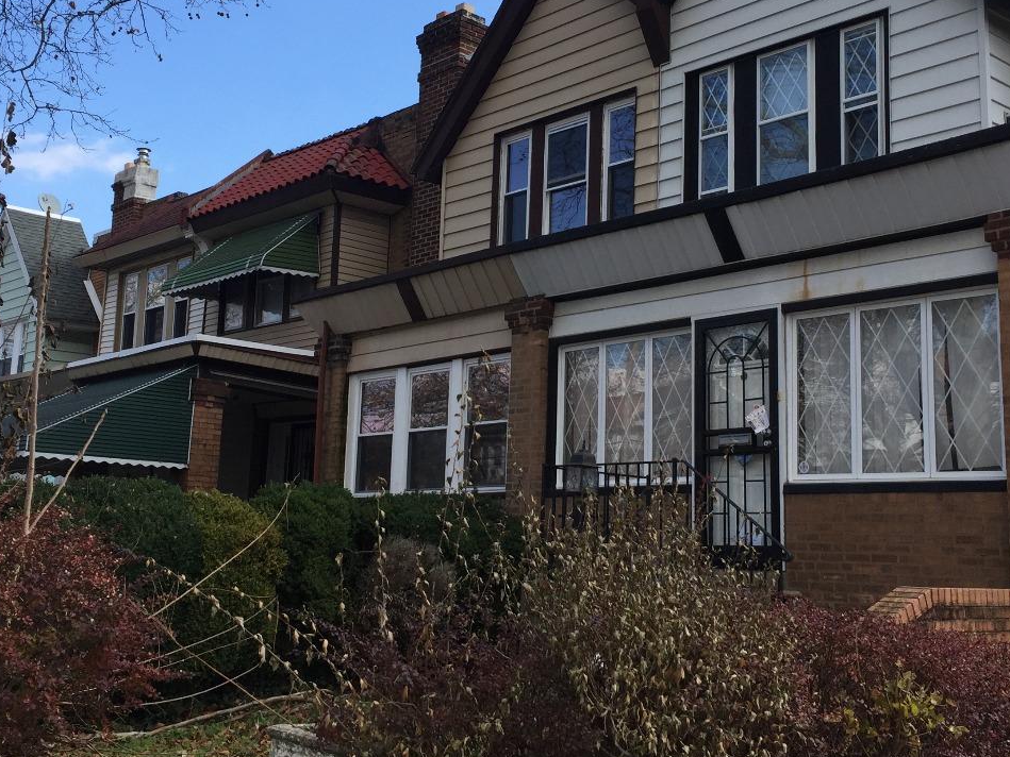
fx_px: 1284
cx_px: 514
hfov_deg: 42.9
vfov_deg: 32.8
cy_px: 305
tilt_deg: +11.9
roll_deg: -2.4
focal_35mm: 44
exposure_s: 1/1014
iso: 32
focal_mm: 4.15
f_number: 2.2
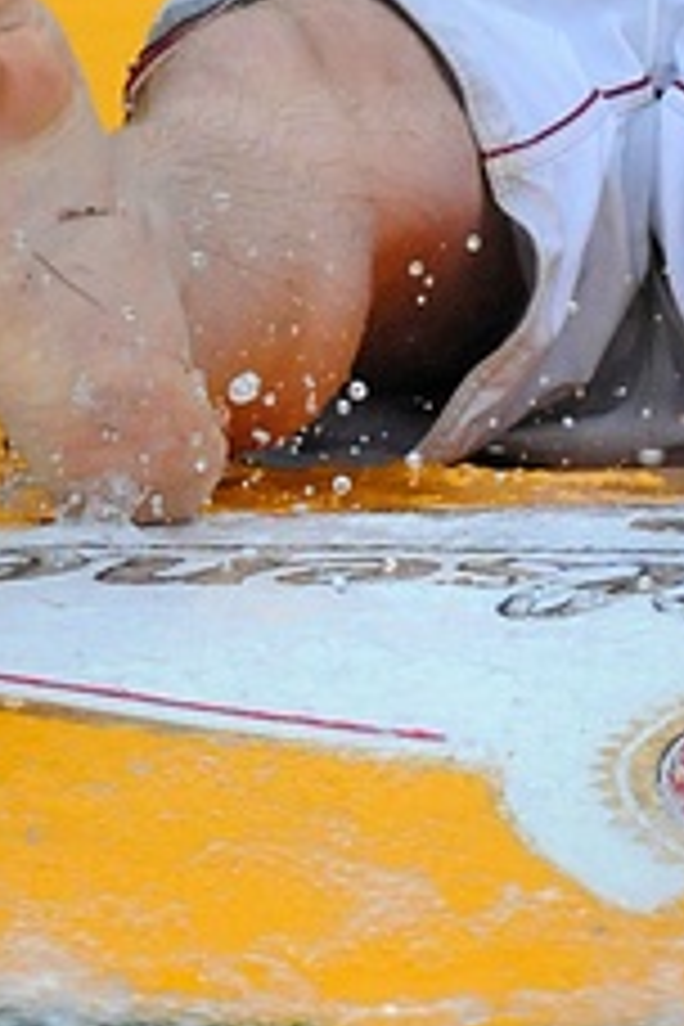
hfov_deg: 6.8
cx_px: 652
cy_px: -432
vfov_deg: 10.0
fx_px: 5728
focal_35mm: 201
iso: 2000
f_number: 5.6
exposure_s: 1/800
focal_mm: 34
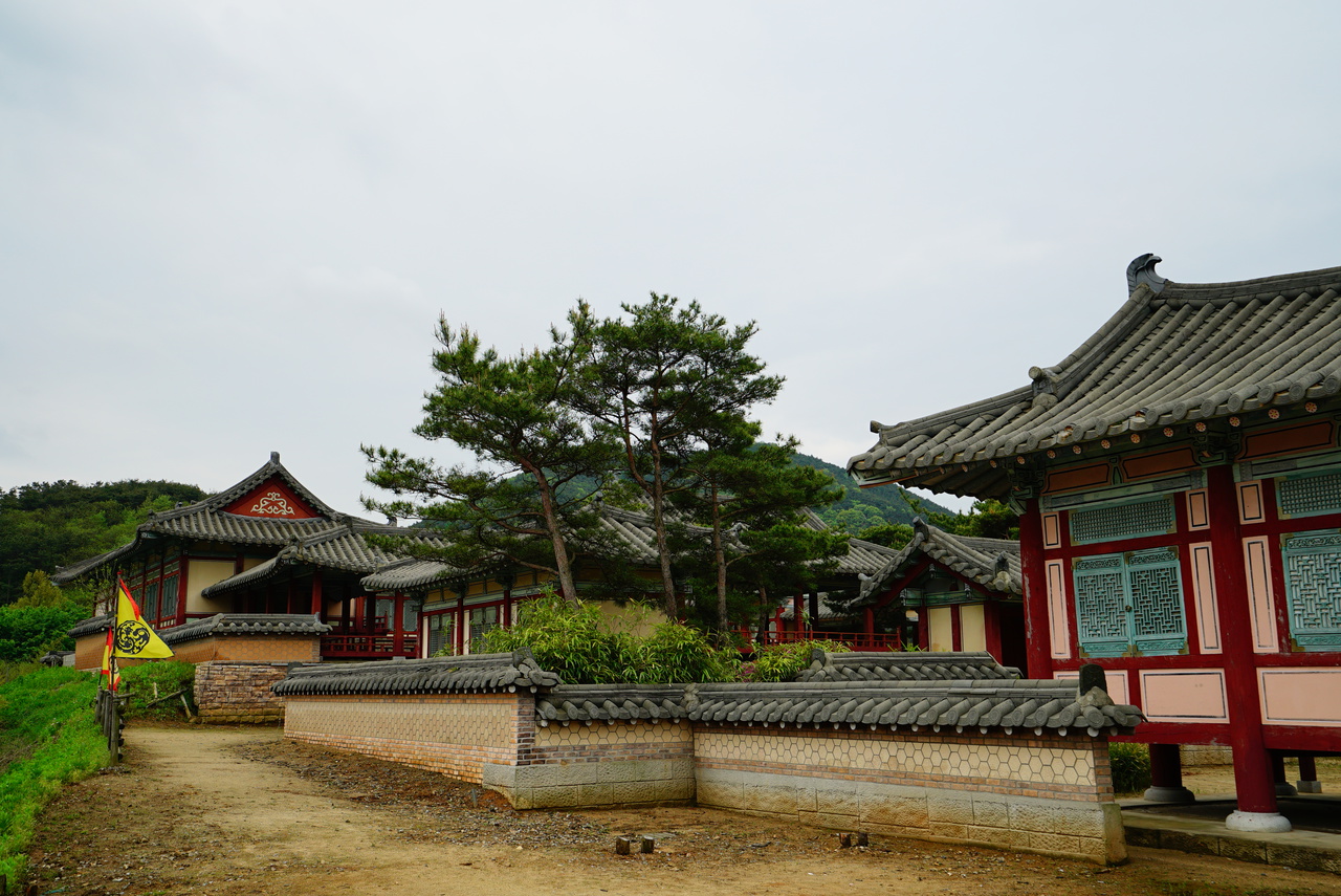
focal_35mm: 35
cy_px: 448
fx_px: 1304
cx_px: 670
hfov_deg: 54.4
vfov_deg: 37.9
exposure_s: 1/100
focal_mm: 35
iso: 200
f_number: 9
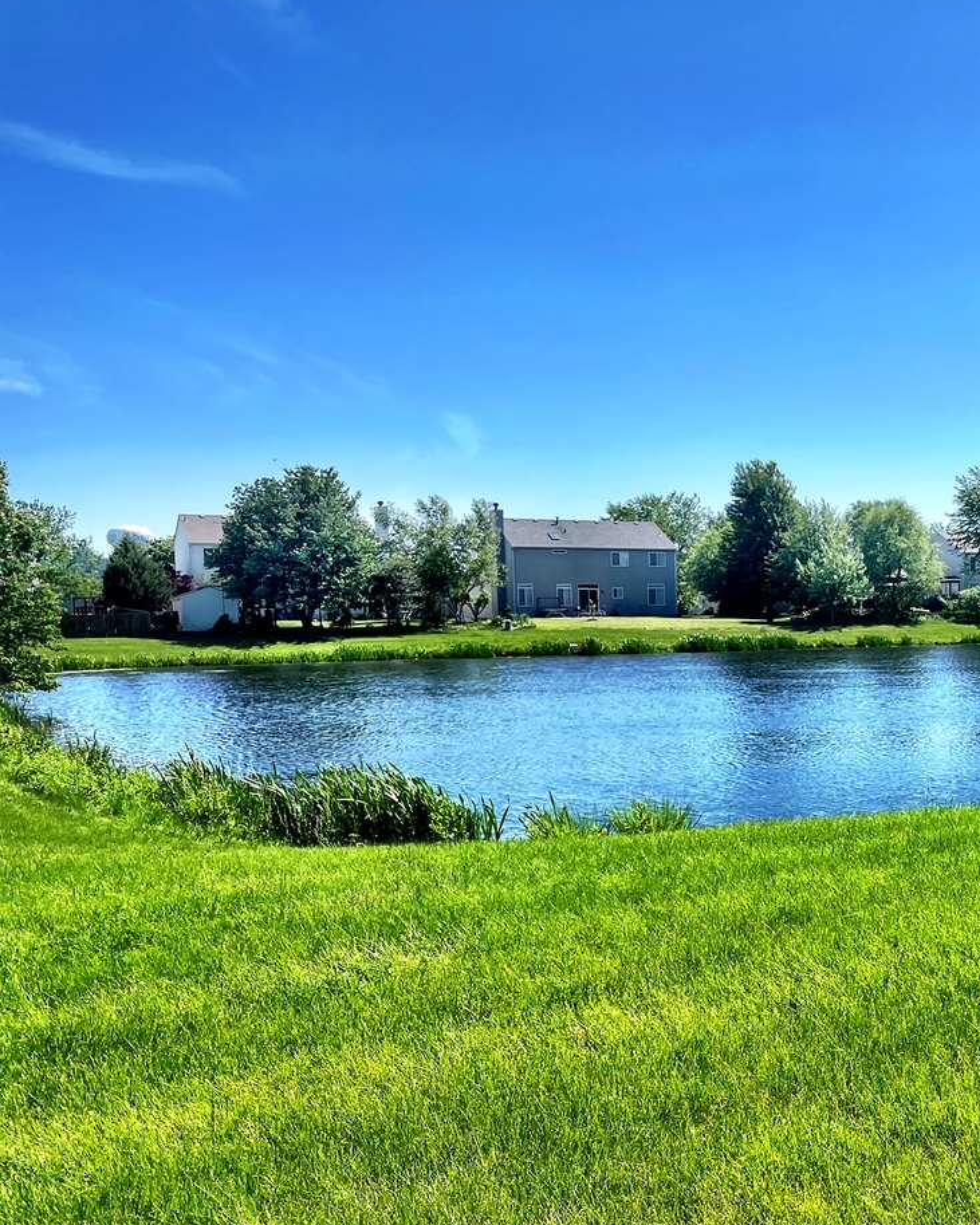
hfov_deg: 34.2
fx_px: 1450
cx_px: 964
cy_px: 690
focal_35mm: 40
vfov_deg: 45.7
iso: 50
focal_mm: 4.2
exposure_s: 1/2564
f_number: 1.6
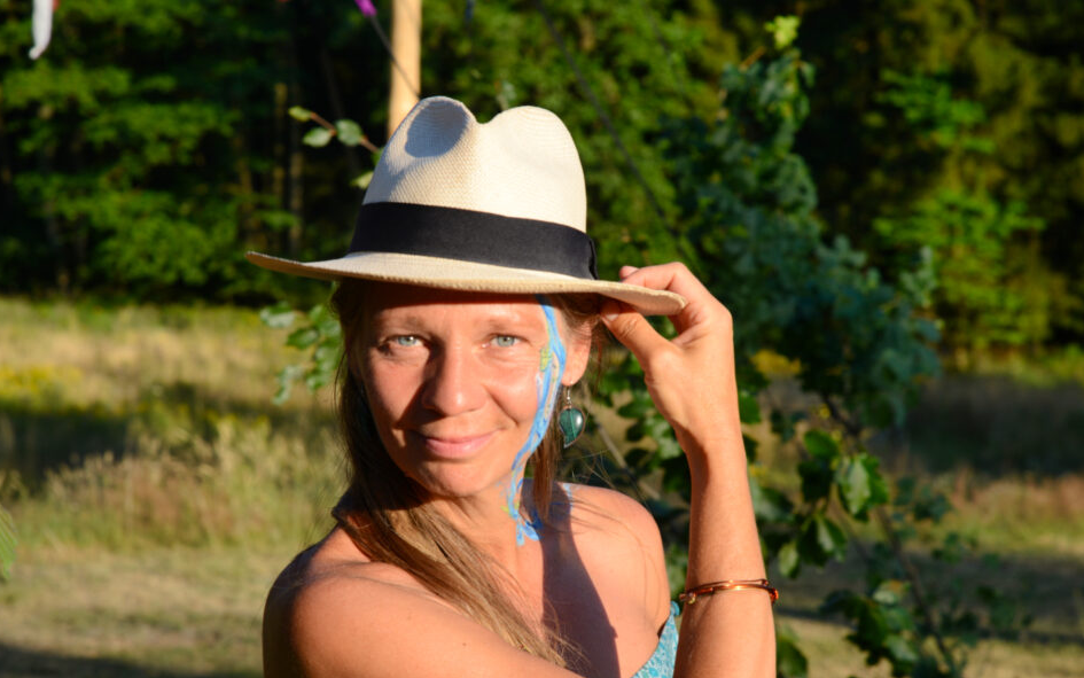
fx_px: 3428
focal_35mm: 116
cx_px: 536
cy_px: 346
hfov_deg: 18.0
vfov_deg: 11.3
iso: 200
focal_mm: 105
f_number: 11
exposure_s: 1/160
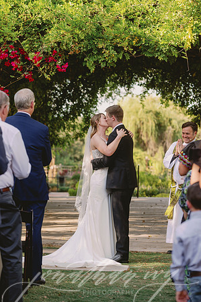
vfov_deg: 18.3
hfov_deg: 12.2
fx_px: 940
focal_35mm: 112
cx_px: 100
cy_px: 151
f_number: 2.8
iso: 100
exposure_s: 1/200
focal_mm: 112
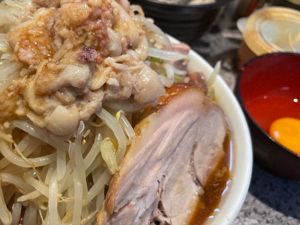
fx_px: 312
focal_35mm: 36
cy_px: 115
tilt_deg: -46.5
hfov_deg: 50.2
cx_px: 93
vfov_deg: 39.7
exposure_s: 1/100
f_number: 1.6
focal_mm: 4.2
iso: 64
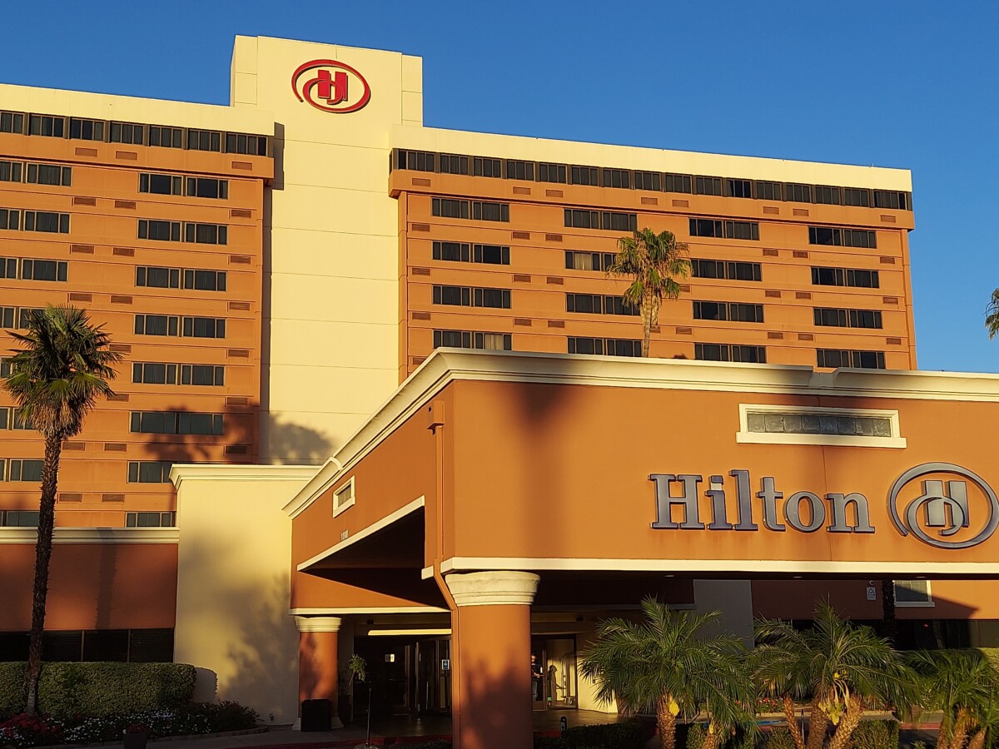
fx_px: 693
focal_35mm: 24
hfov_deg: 71.6
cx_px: 500
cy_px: 374
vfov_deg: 56.8
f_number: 1.8
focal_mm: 5.23
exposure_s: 1/1529
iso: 50
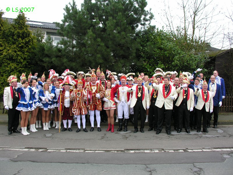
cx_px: 116
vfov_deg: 40.7
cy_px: 88
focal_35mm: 35
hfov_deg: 52.6
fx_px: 236
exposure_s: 1/68.5
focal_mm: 8.9
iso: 50
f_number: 3.6
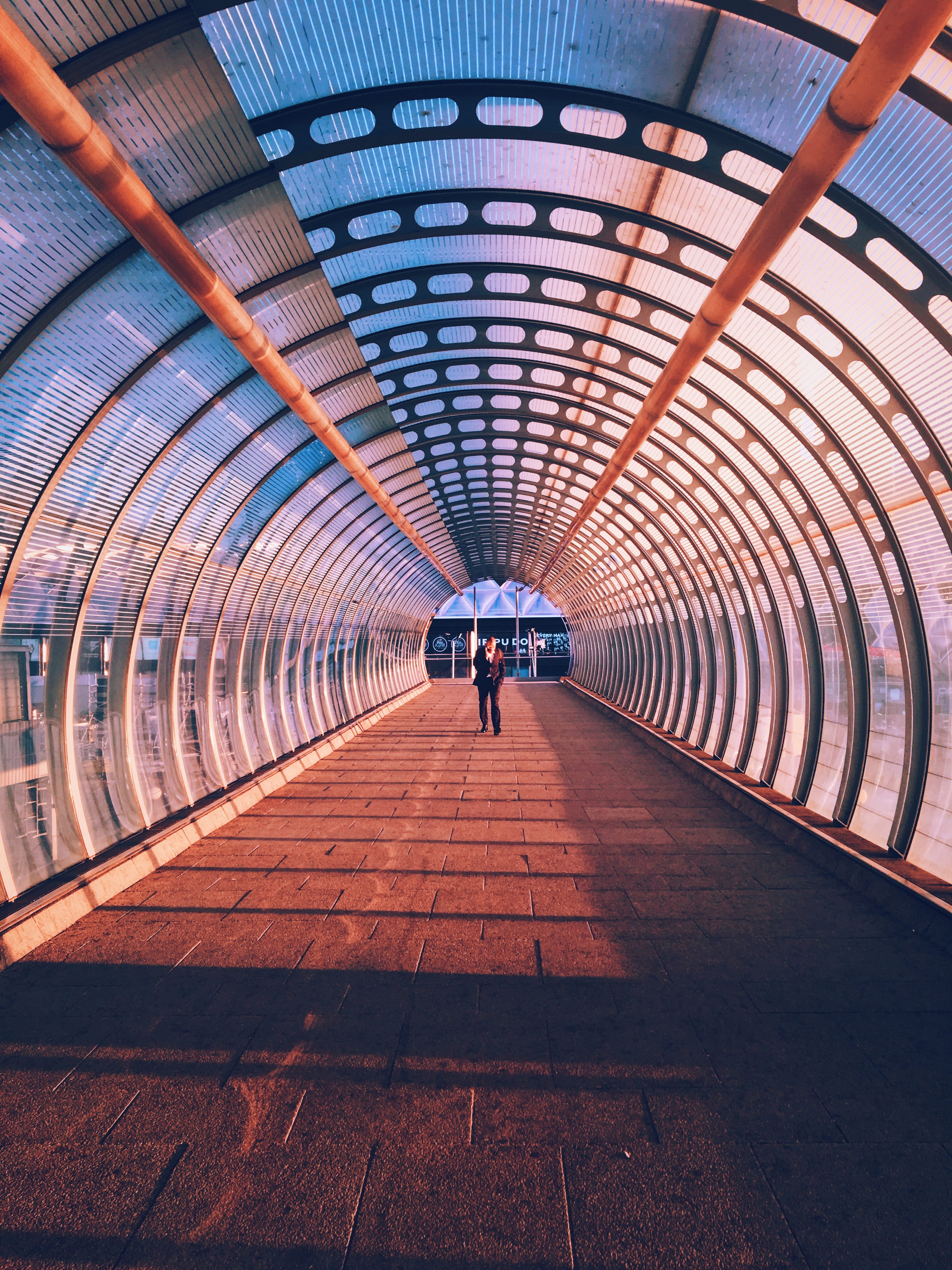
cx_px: 476
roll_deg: +3.1
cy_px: 635
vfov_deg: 61.7
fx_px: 1063
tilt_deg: -3.0
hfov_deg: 48.2
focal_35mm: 29
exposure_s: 1/158
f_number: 2.2
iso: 25
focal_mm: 4.15
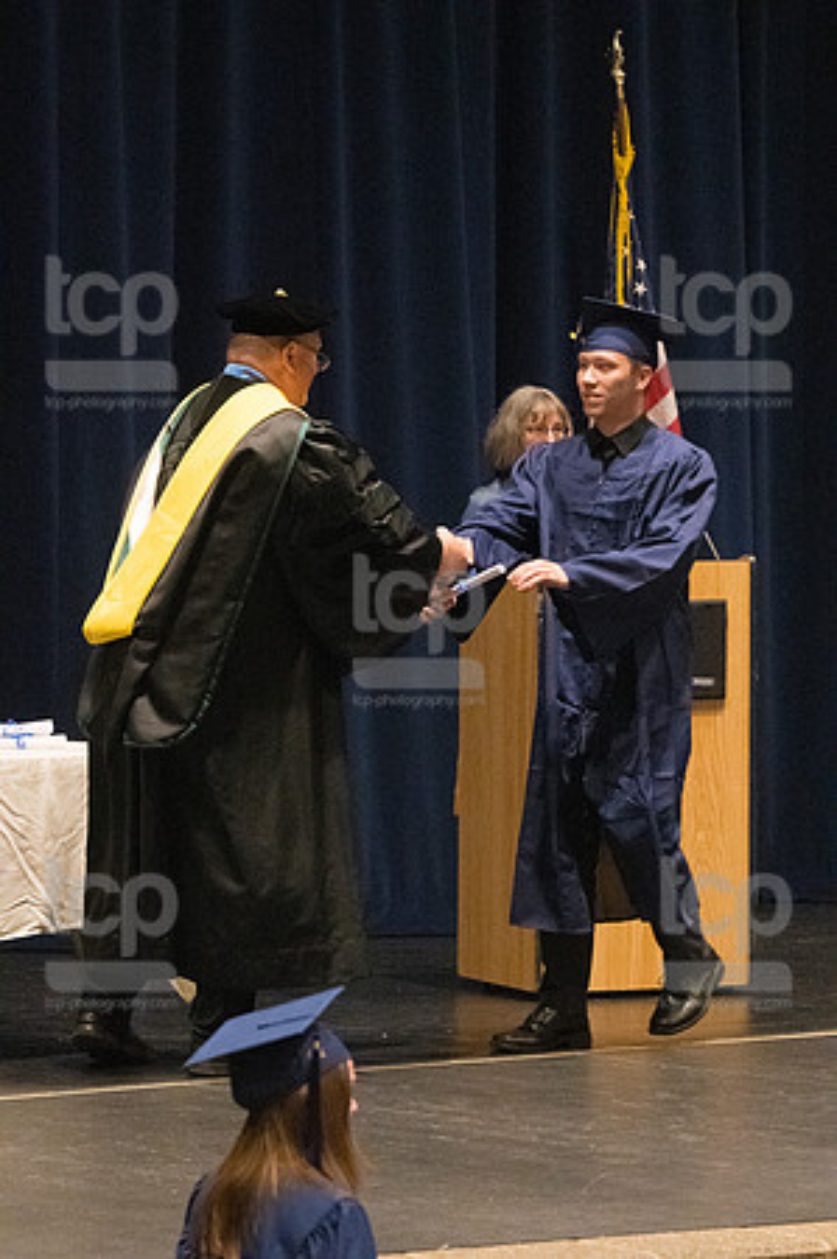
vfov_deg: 10.2
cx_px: 418
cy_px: 630
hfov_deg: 6.8
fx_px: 7061
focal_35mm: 202
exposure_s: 1/250
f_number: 4.5
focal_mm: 135
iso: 8000
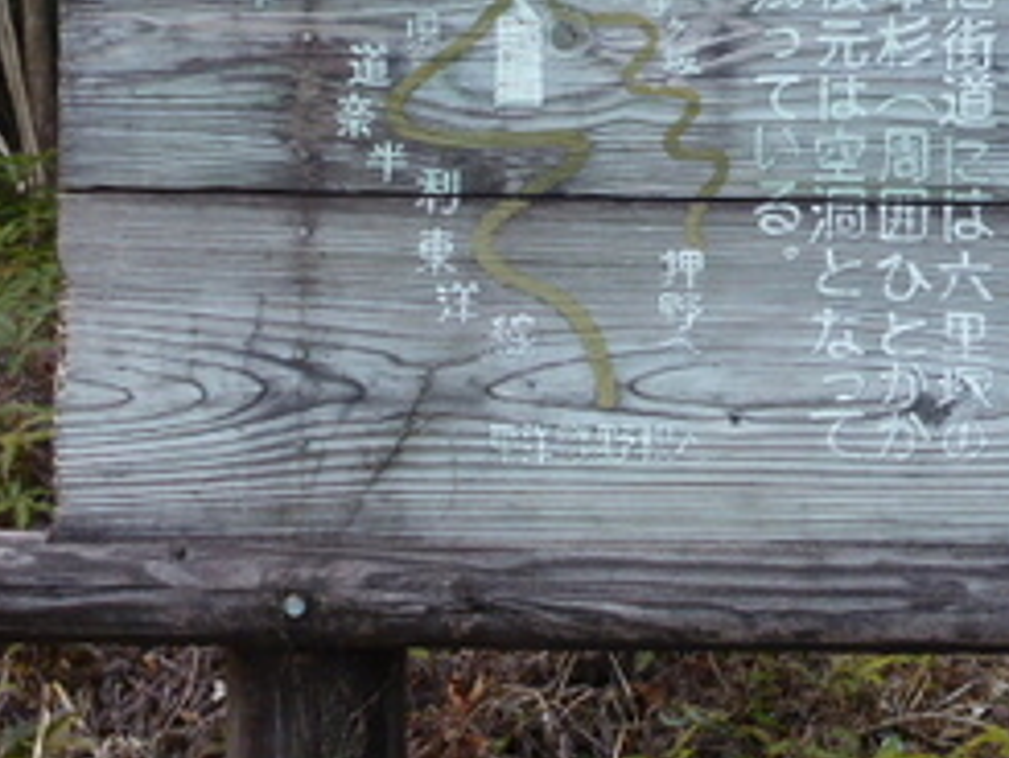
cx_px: 848
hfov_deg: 21.9
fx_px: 2566
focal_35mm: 88
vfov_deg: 16.5
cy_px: 21
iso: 125
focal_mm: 8
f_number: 4
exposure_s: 1/80
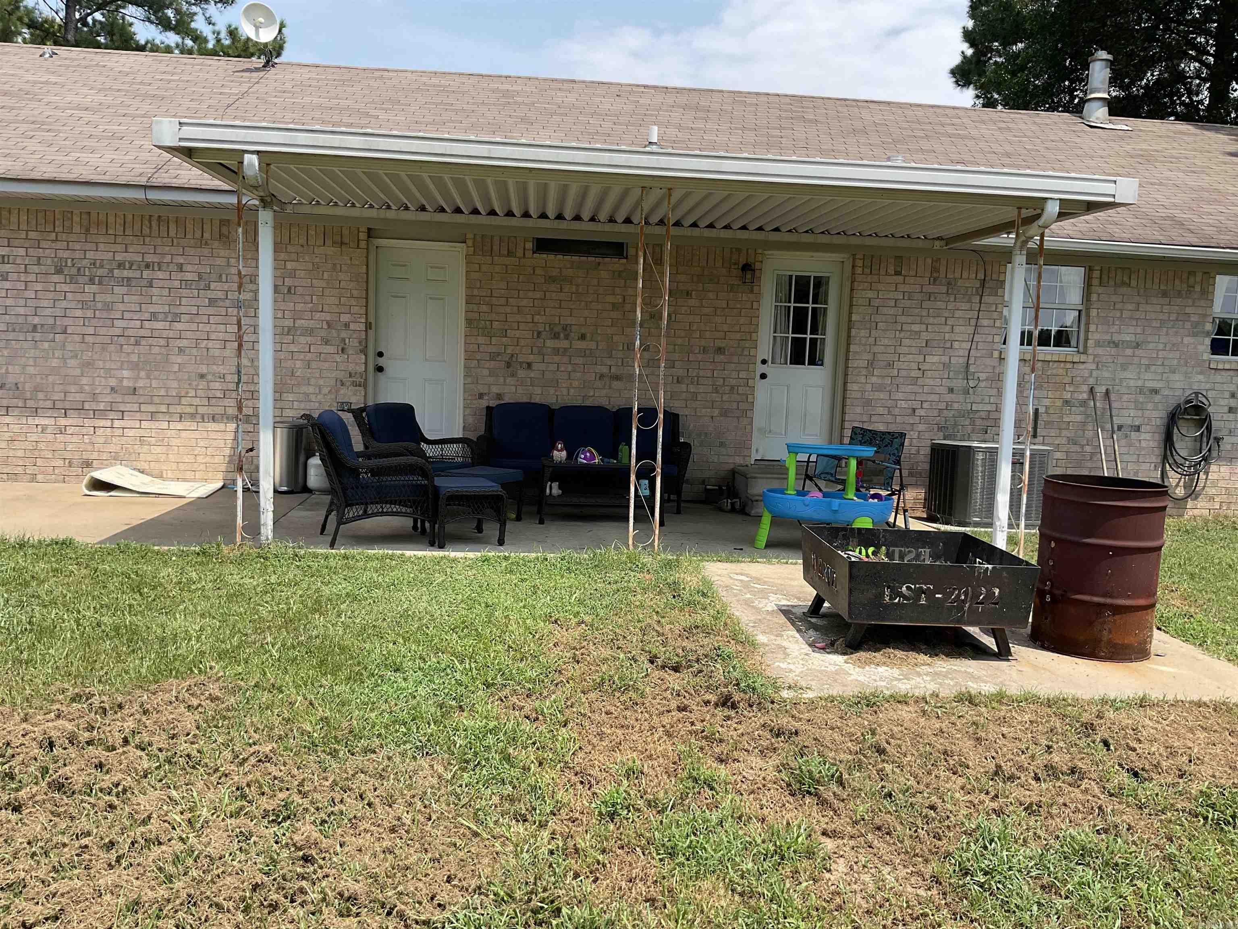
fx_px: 1037
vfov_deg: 48.2
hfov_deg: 61.7
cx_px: 619
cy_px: 464
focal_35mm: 29
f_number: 1.8
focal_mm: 3
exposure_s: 1/1168
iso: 16
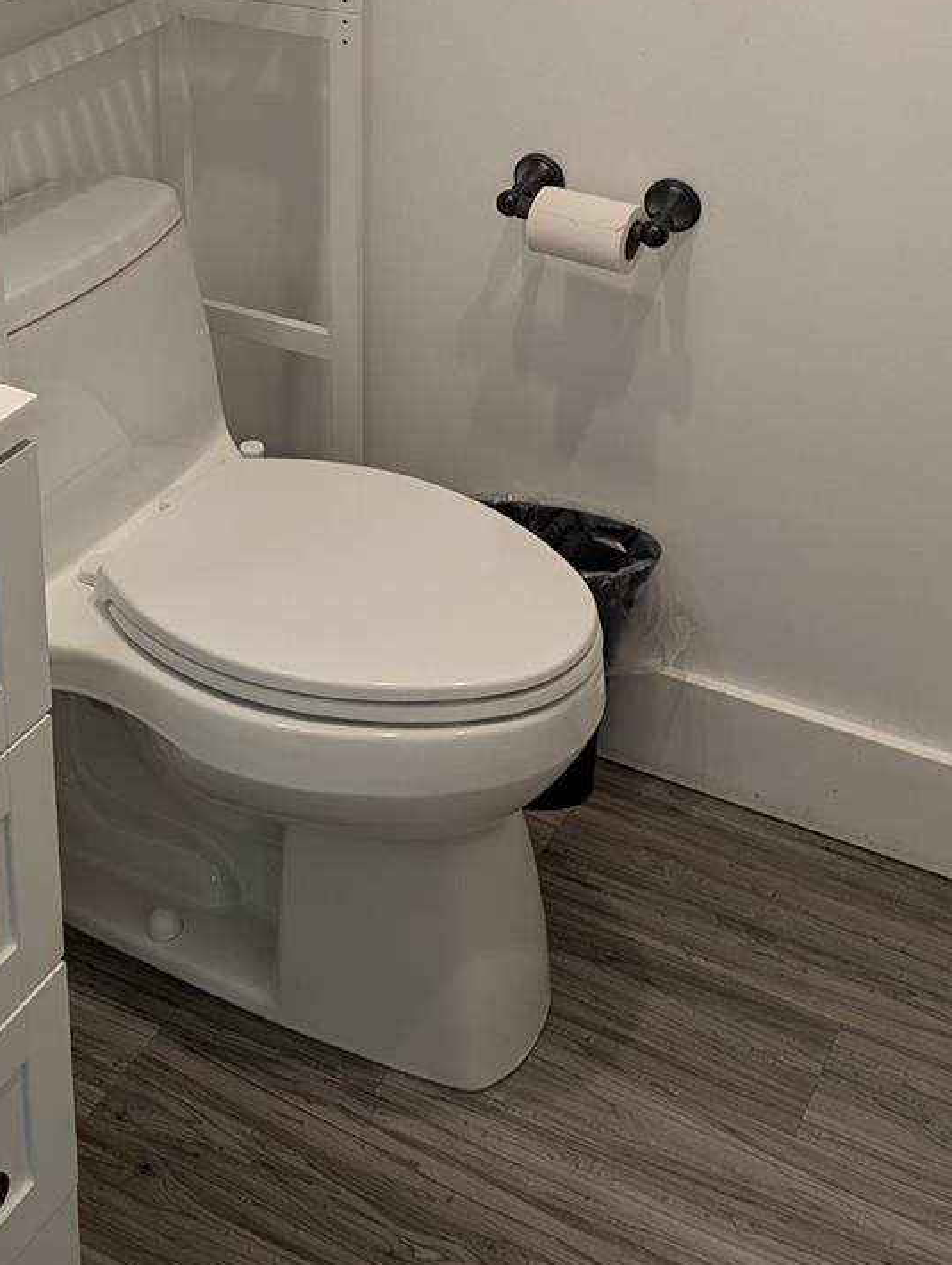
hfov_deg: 28.0
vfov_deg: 34.6
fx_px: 1902
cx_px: 329
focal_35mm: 52
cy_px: 120
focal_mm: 6.81
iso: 59
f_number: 1.85
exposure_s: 1/30
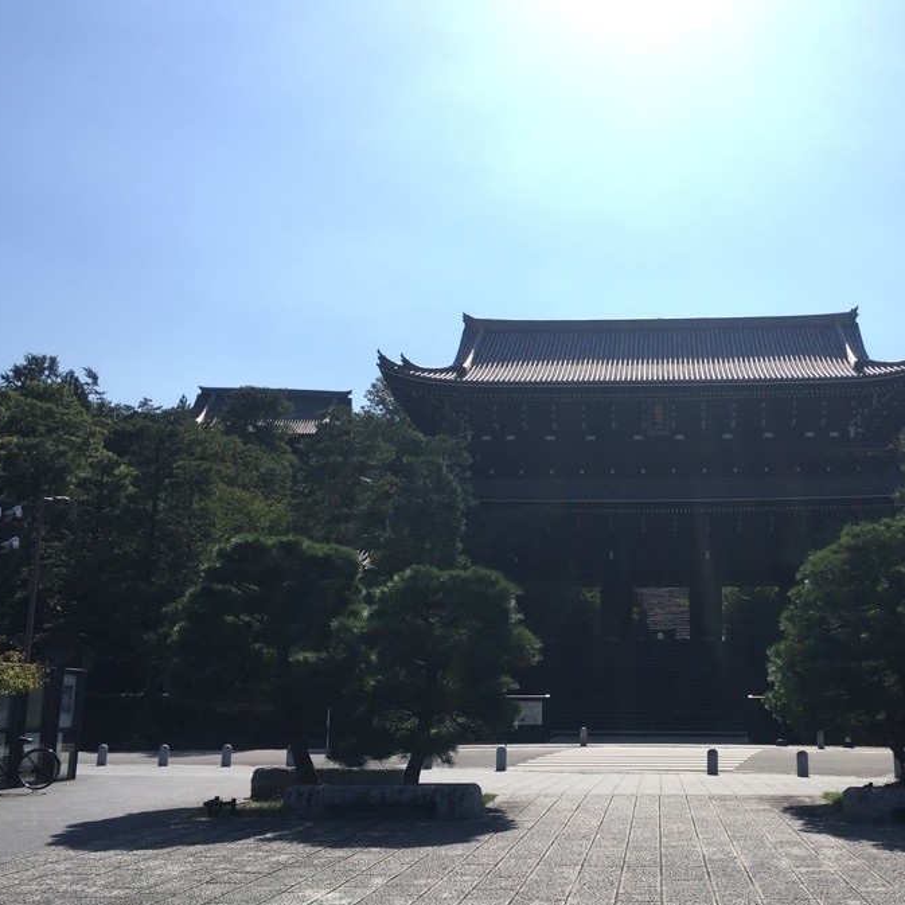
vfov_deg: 42.8
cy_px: 463
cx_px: 604
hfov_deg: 42.3
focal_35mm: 39
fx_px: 1154
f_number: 2.2
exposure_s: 1/2024
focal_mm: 4.15
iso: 25
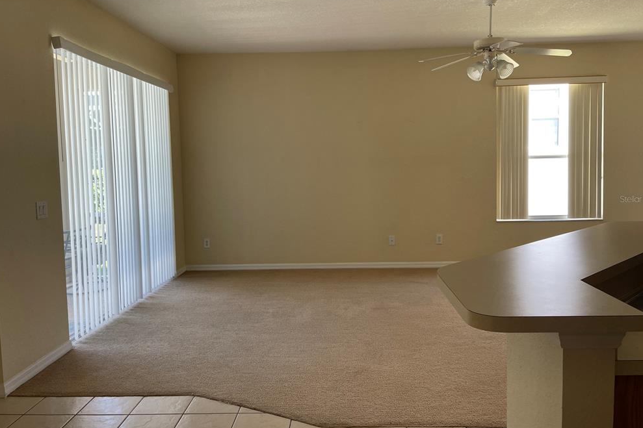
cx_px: 326
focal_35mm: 28
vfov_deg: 46.4
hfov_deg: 65.5
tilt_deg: -2.4
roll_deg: +1.5
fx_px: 500
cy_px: 199
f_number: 1.6
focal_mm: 4.2
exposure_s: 1/121
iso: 64
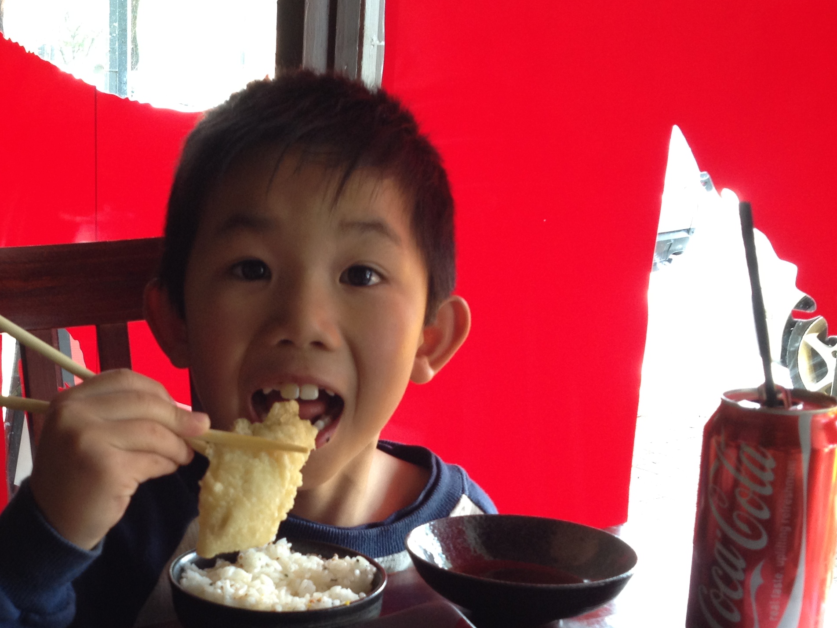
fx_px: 1451
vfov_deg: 24.1
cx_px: 215
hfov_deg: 31.6
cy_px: 479
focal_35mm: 60
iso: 64
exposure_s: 1/24
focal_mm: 4.28
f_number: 2.4
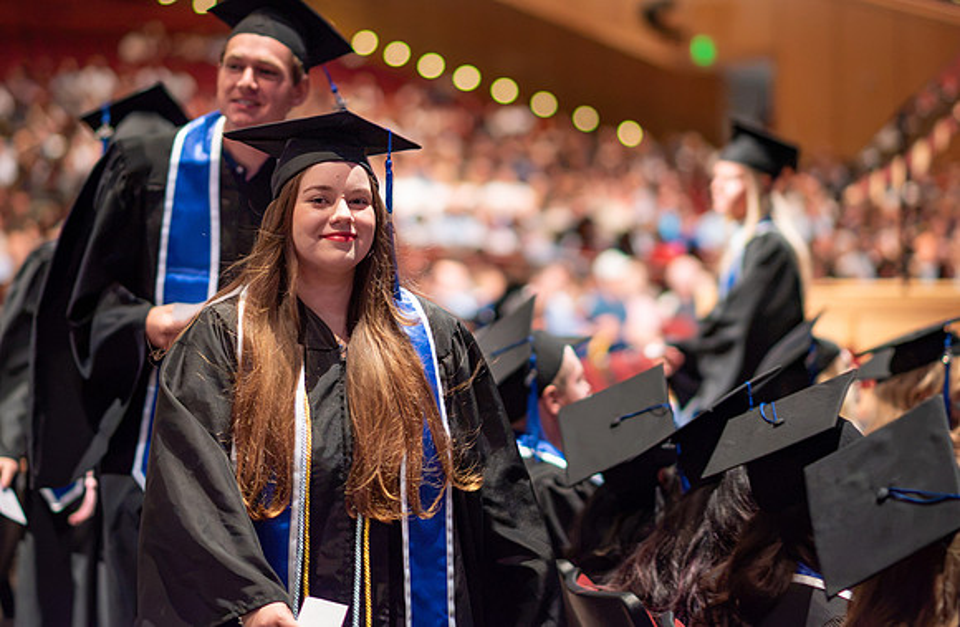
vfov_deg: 11.5
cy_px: 213
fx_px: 3119
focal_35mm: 118
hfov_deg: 17.5
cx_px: 487
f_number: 1.8
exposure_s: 1/200
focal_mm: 85
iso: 1250
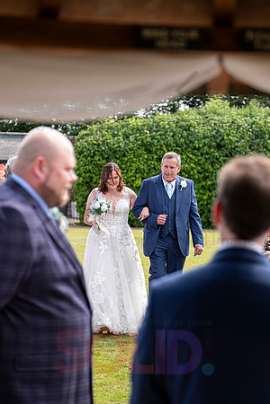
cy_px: 202
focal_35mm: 112
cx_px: 135
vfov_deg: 18.3
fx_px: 1260
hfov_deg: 12.2
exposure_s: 1/640
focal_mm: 74.4
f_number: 3.2
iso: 200
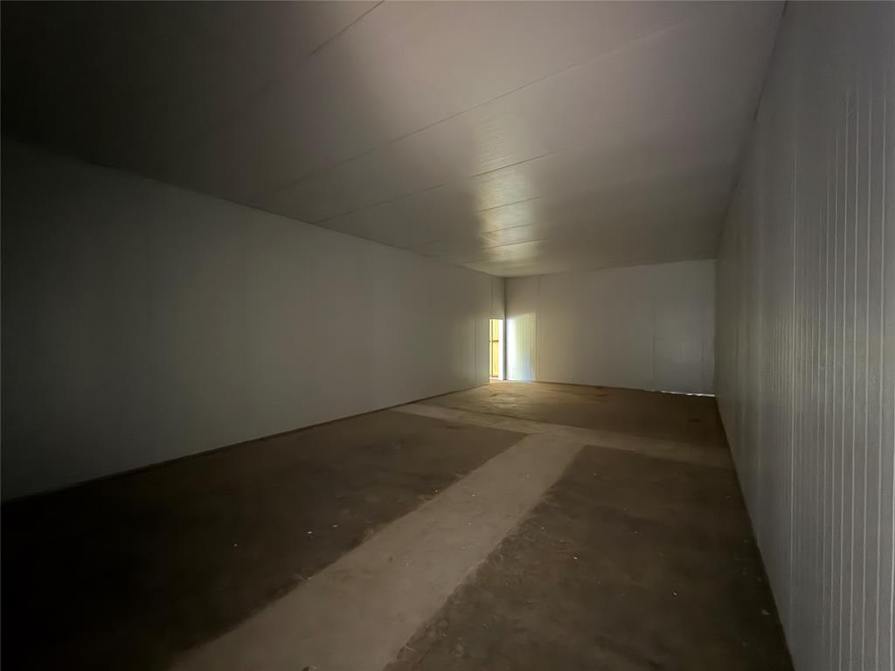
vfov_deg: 85.7
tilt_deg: -0.9
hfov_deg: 102.1
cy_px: 336
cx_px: 448
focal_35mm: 14
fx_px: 362
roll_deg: +1.2
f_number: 2.2
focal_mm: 2.22
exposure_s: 1/6
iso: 1250
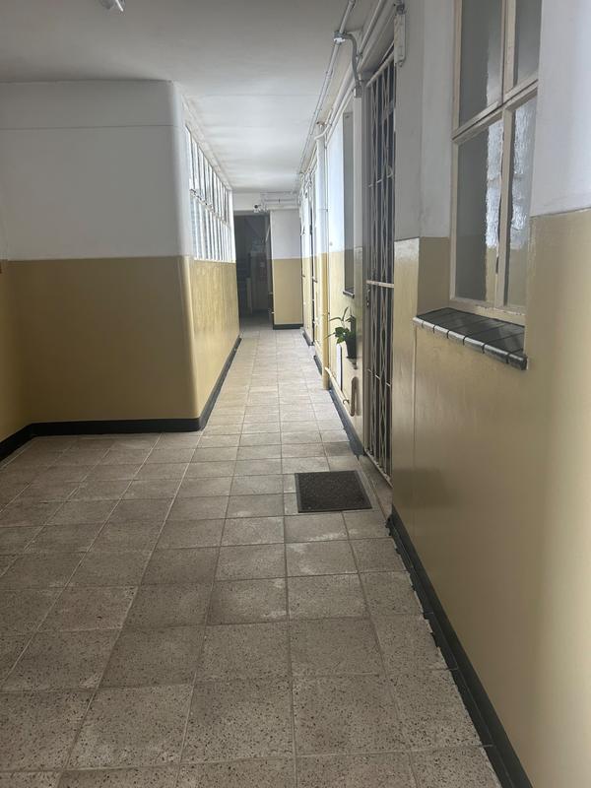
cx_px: 296
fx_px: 592
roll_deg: +2.0
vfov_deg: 67.3
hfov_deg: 53.1
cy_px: 394
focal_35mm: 26
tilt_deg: -12.4
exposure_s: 1/83
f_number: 1.5
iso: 125
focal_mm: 5.7
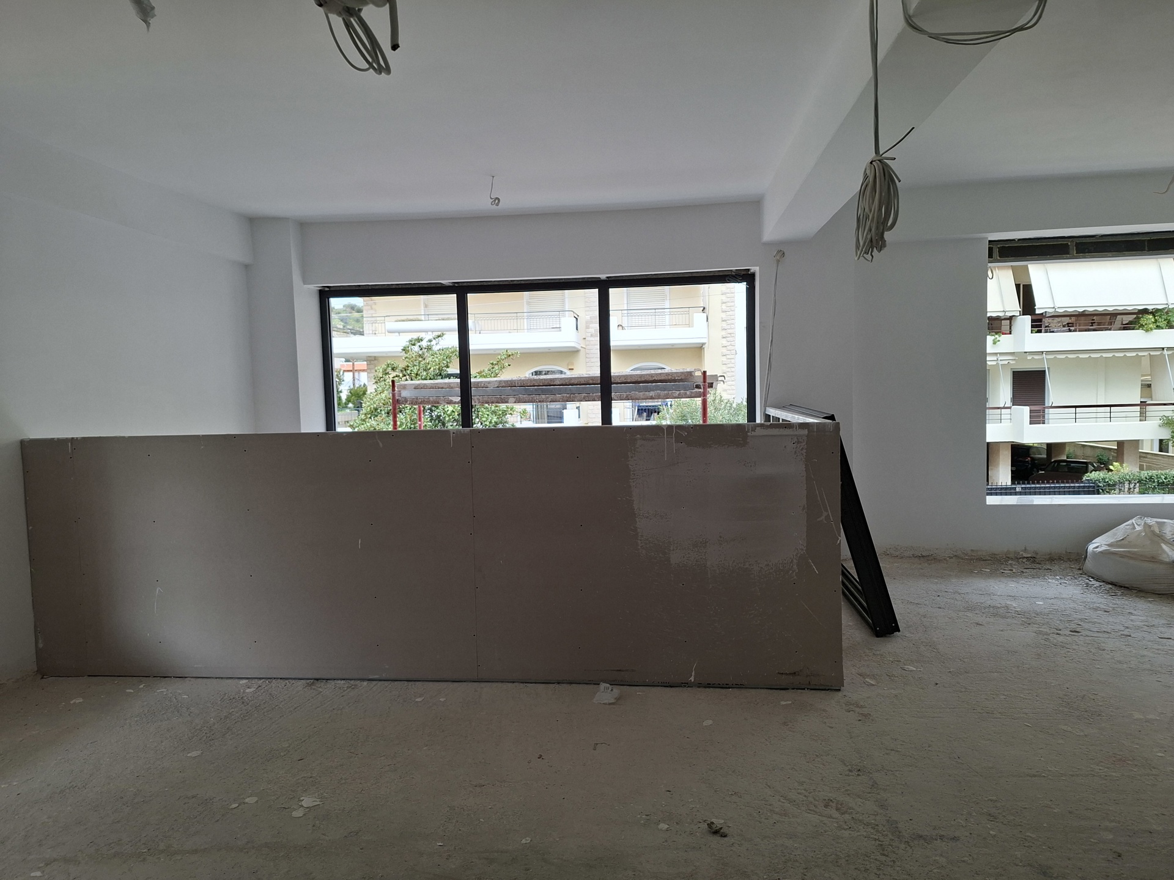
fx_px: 780
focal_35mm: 23
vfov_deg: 58.9
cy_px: 440
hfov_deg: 73.9
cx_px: 587
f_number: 1.8
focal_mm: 5.54
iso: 50
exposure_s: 1/139
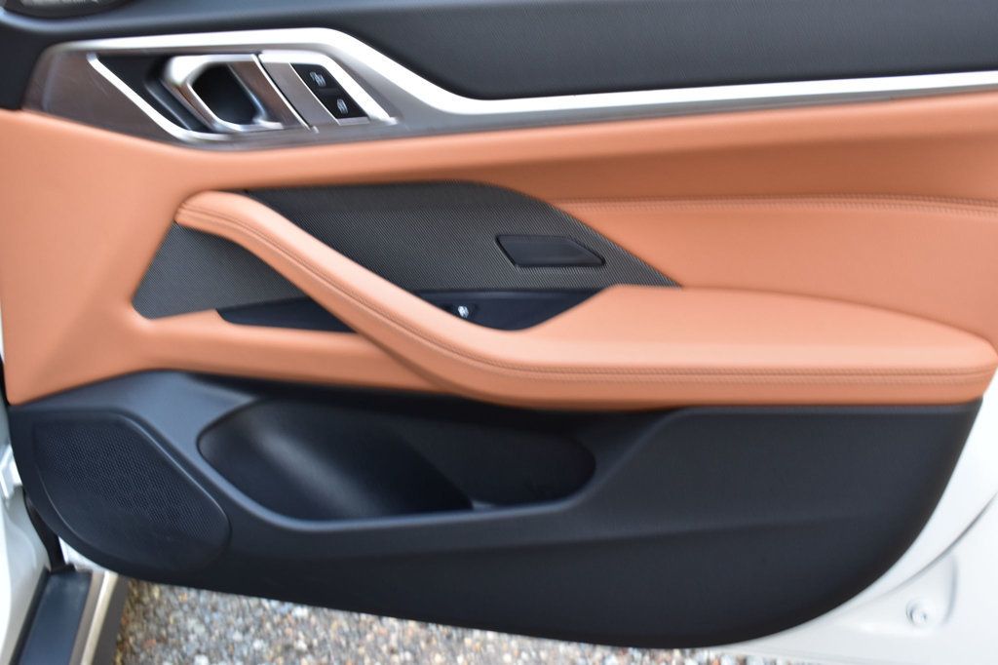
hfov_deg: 49.6
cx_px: 499
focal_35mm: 39
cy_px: 332
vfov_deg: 34.2
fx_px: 1081
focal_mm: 26
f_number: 7.1
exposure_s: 1/30
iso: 400
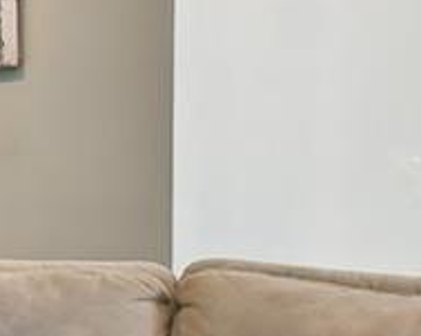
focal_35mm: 119
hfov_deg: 11.7
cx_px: -717
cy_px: 167
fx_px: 1482
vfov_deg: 12.9
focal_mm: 10
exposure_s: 1/2
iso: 100
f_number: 7.1
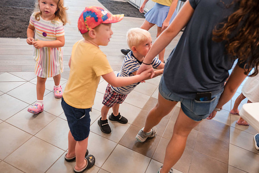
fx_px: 229
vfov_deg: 41.4
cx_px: 130
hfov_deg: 59.1
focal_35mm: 32
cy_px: 87
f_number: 4
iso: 1400
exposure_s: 1/125
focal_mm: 29.5
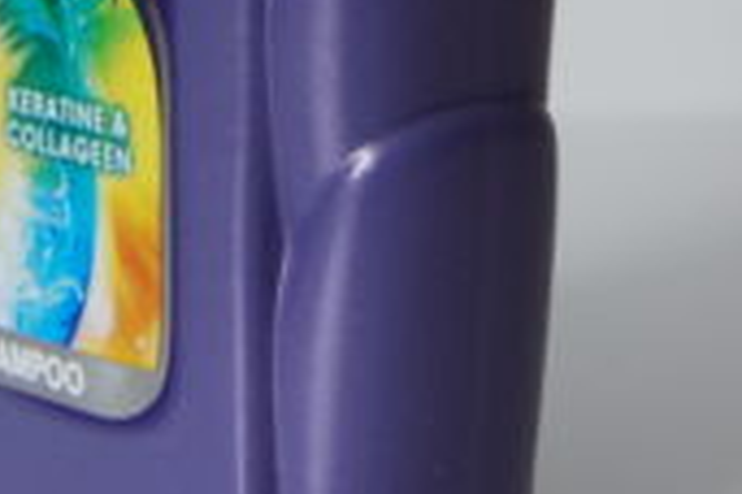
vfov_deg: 6.1
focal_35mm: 216
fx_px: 4452
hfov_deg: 9.5
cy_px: -726
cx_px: 364
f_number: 4
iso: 100
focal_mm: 24
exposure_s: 1/60
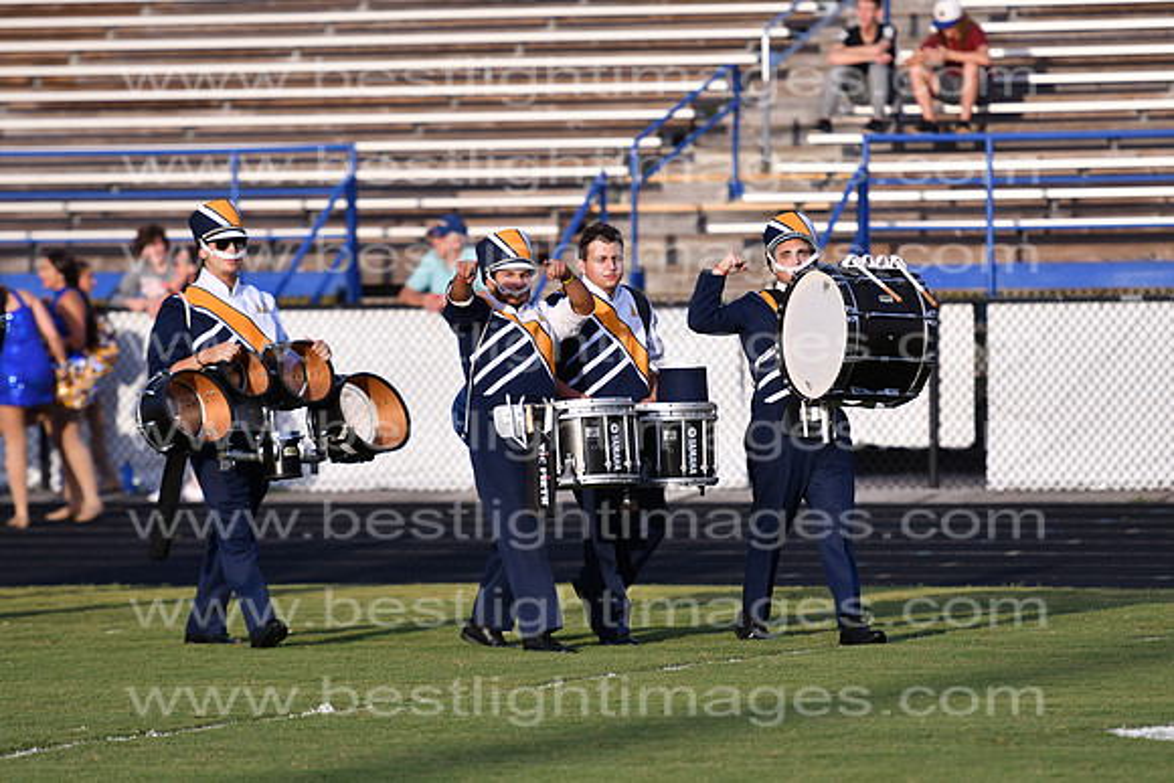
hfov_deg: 8.1
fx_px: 8317
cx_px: 587
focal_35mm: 255
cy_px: 392
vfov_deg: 5.4
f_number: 3.2
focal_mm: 170
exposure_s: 1/3200
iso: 400
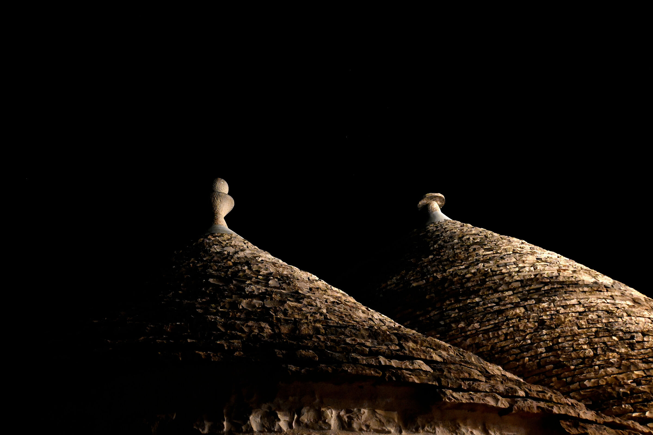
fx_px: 599
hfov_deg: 57.2
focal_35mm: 33
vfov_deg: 40.0
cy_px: 218
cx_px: 326
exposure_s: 1/6
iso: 5000
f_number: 9
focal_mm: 22
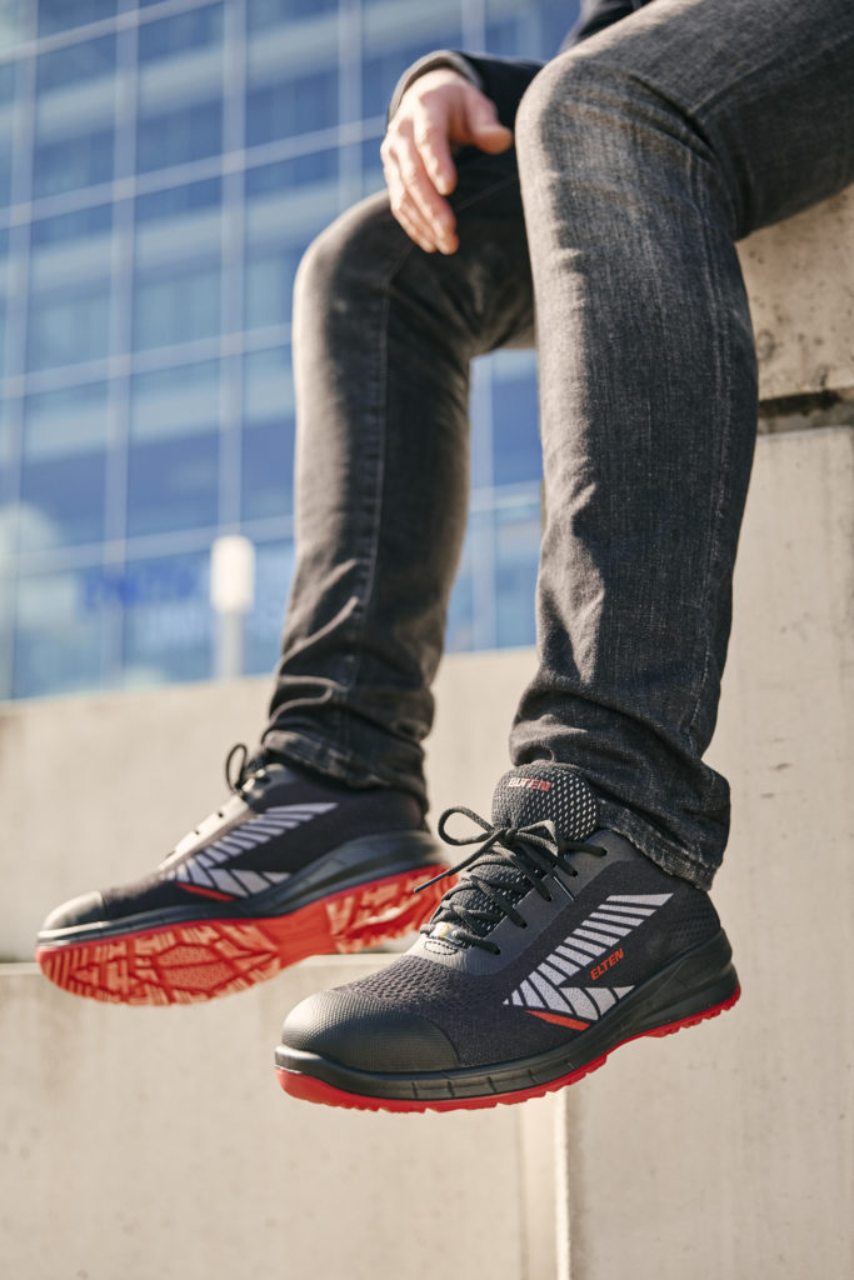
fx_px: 1707
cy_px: 640
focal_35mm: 48
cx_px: 427
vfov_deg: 41.1
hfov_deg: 28.1
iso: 100
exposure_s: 1/640
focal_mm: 48
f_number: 3.6
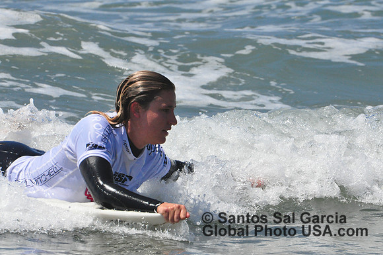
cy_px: 128
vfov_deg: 1.7
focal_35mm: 825
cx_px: 192
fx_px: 8765
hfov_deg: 2.5
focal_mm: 550
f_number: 13
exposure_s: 1/2000
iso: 1250
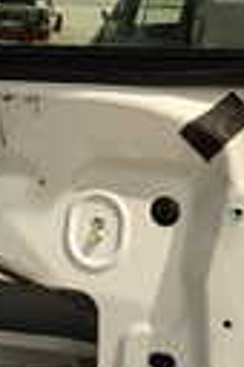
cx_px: -78
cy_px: 161
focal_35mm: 122
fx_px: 1244
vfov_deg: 16.8
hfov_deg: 10.9
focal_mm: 4.5
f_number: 8
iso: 100
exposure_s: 1/250
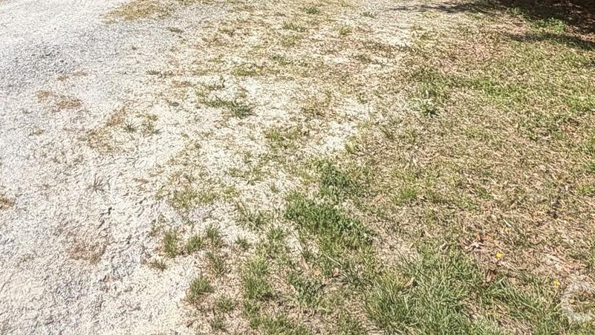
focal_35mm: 39
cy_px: -212
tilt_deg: +7.9
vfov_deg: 22.6
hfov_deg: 51.4
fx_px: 615
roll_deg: +1.9
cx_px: 247
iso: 25
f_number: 2.2
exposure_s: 1/770
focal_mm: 2.22
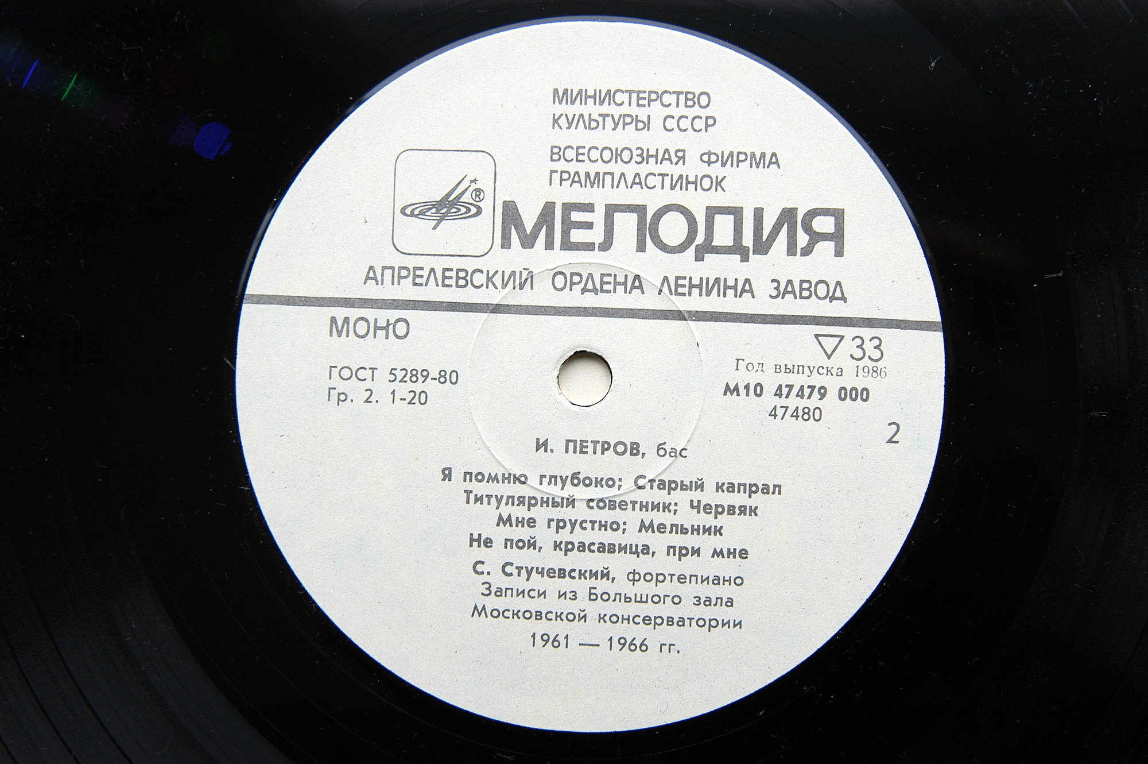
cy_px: 382
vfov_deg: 25.7
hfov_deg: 37.9
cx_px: 574
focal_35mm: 52
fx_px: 1673
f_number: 5
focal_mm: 35
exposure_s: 1/90
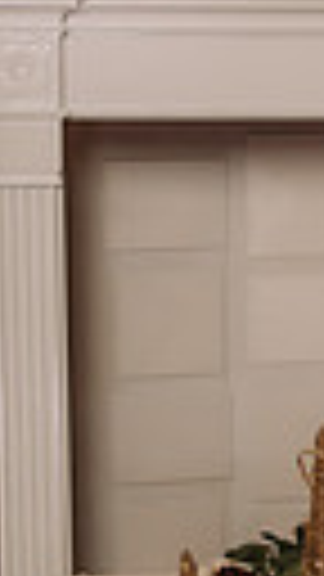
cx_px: 627
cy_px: 424
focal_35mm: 180
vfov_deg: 11.9
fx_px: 2749
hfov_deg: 6.6
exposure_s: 1/100
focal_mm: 35
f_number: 5.6
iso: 100
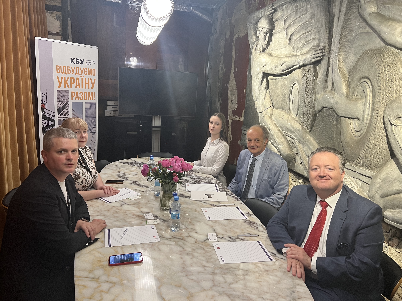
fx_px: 302
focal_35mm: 26
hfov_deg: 67.3
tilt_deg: -10.7
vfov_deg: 53.1
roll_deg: -3.7
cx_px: 201
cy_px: 150
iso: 200
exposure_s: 1/50
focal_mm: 5.7
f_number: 1.5
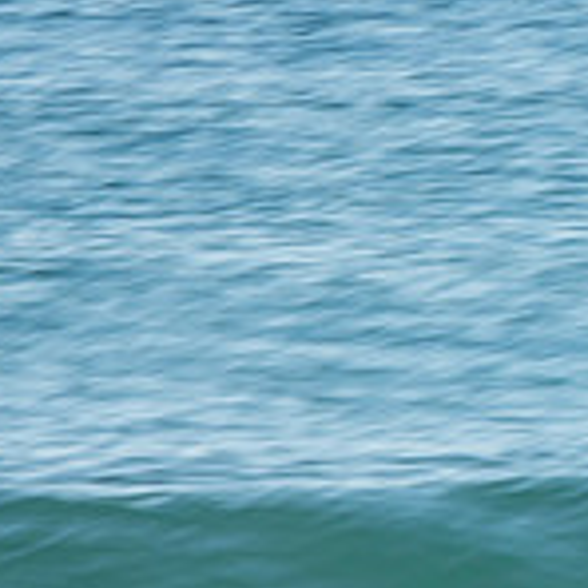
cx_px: 1093
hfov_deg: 0.9
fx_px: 38474
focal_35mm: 2002
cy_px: 530
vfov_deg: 0.9
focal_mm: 400
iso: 100
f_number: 22
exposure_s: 1/30
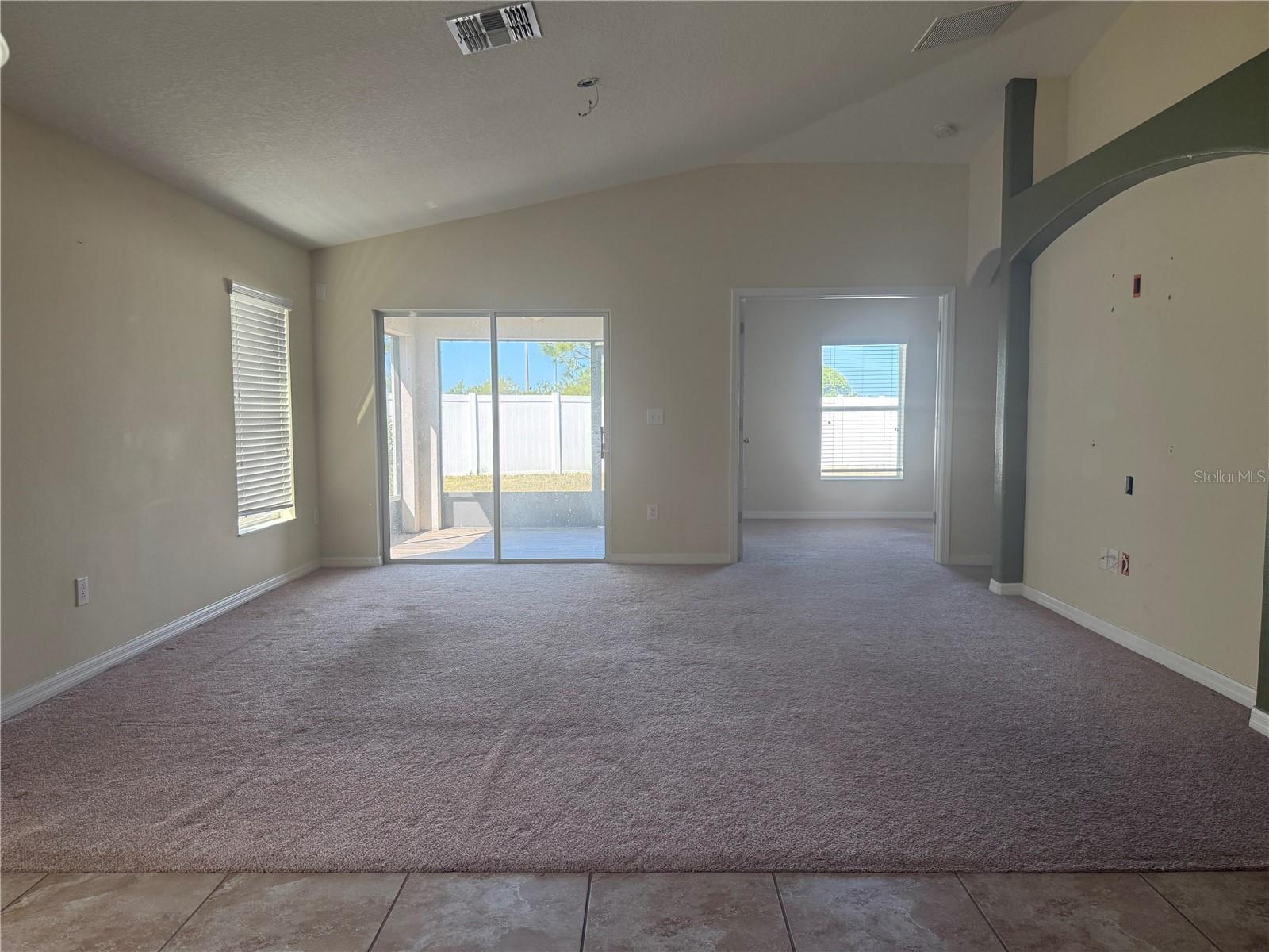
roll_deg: +0.1
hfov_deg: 71.6
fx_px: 880
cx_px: 634
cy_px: 476
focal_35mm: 24
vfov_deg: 56.8
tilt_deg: -4.1
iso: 125
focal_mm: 6.76
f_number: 1.78
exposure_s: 1/234
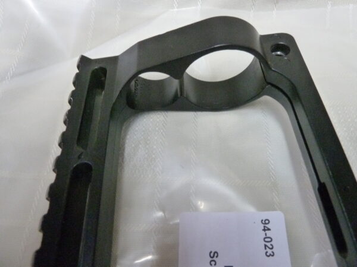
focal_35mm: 25
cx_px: 178
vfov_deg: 54.9
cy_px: 134
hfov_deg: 69.4
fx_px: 258
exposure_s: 1/40
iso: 800
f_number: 3.3
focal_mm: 4.1
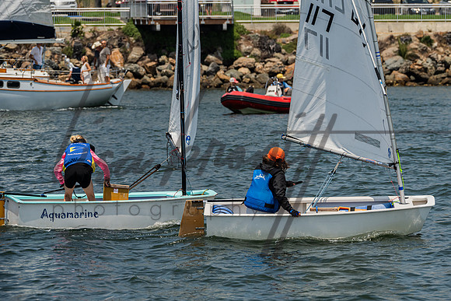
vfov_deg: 6.9
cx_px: 275
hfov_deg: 10.3
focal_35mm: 200
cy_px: 163
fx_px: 2504
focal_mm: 155
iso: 320
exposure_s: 1/1600
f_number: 7.6
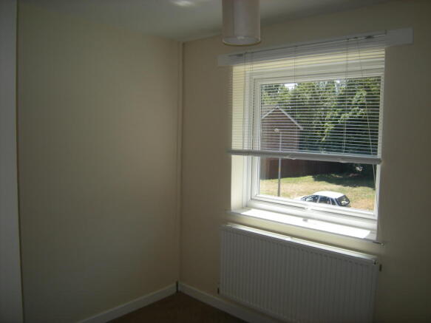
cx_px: 216
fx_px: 349
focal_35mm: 28
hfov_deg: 63.5
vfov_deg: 49.7
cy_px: 162
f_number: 2.8
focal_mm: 4.7
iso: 64
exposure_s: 1/293
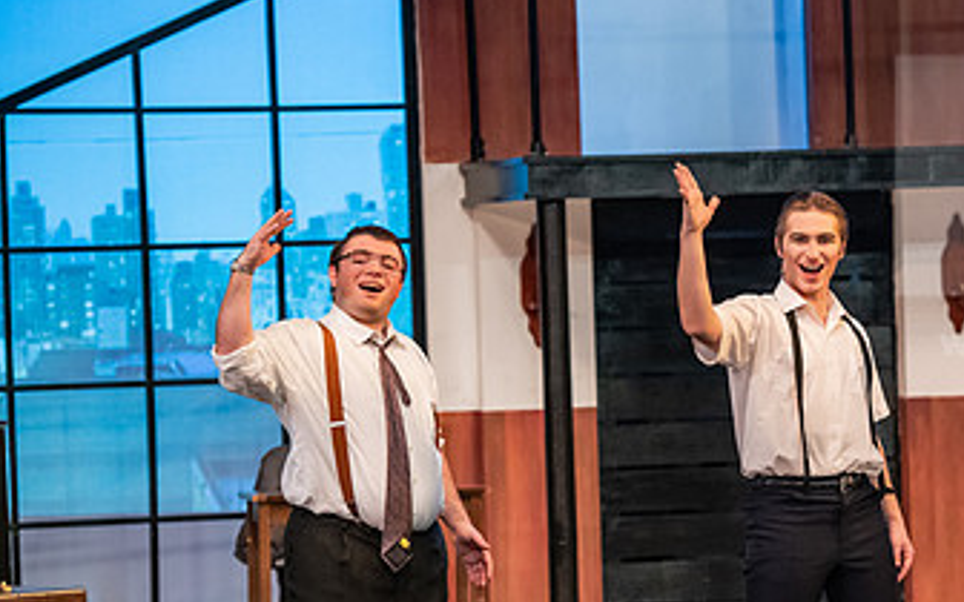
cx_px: 809
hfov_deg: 9.9
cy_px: 403
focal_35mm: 211
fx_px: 5543
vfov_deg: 6.2
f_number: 3.5
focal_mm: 120
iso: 2500
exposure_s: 1/200
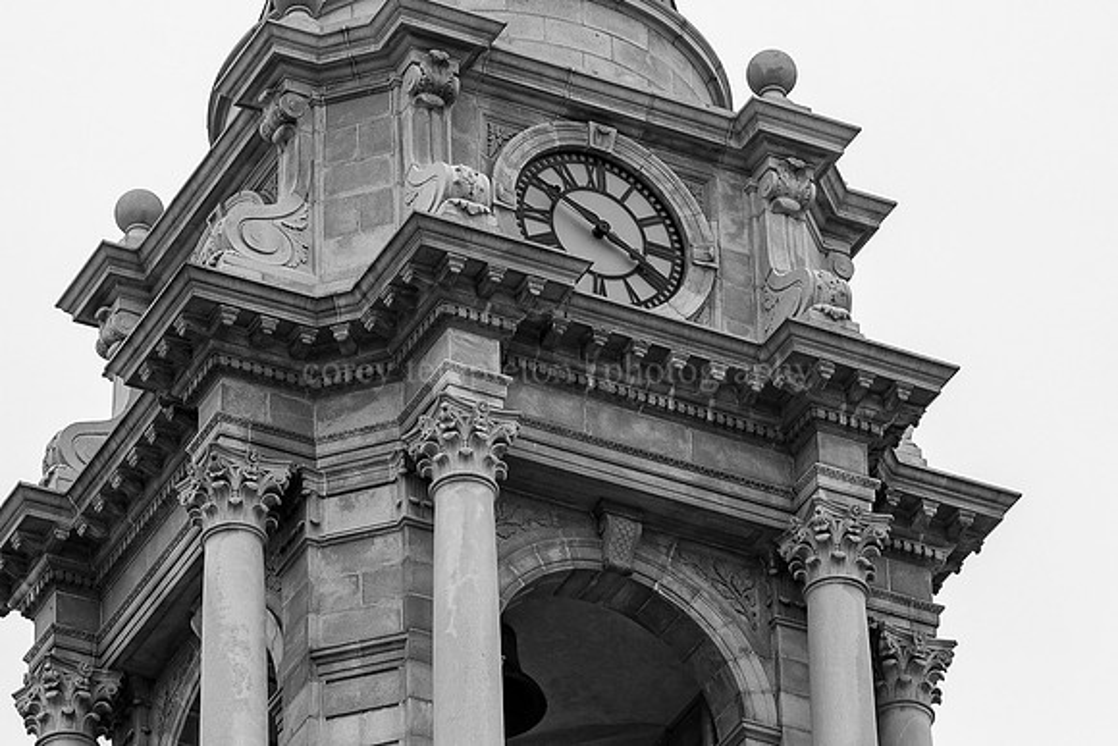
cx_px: 268
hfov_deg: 9.1
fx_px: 7032
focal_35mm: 226
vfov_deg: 6.1
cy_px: 363
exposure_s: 1/500
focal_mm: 85
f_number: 5.6
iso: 200
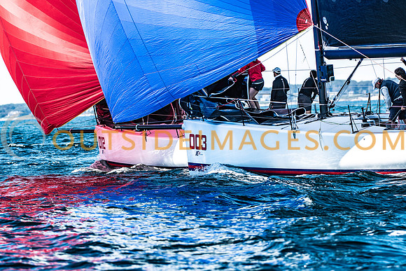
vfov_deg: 4.2
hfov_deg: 6.2
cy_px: 136
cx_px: 203
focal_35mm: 330
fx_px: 3722
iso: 320
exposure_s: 1/1600
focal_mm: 220
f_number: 5
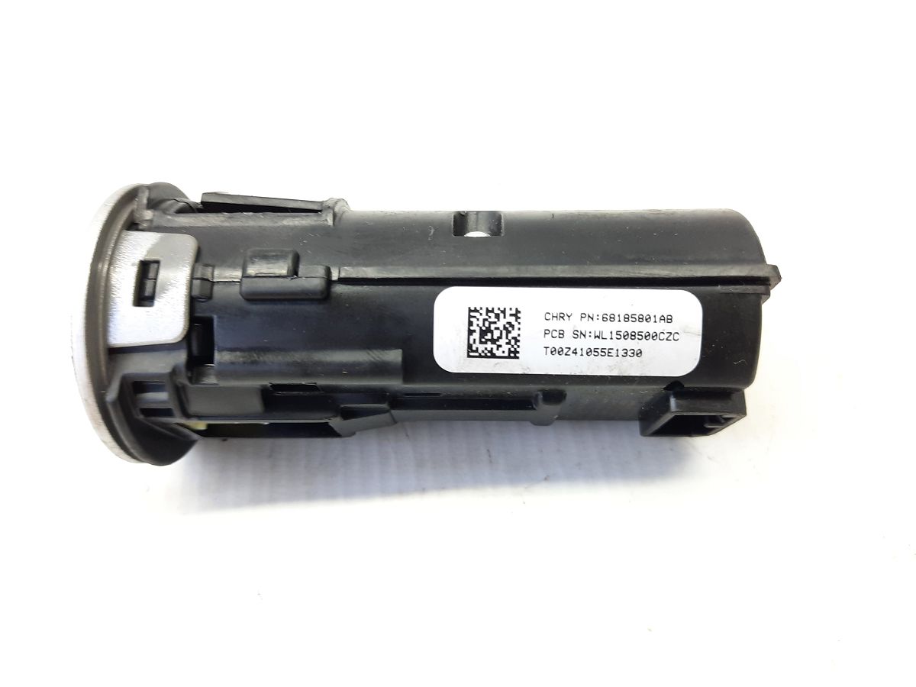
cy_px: 344
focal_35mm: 25
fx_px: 662
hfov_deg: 69.4
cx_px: 458
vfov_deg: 54.9
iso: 160
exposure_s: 1/50
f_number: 2
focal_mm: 4.6
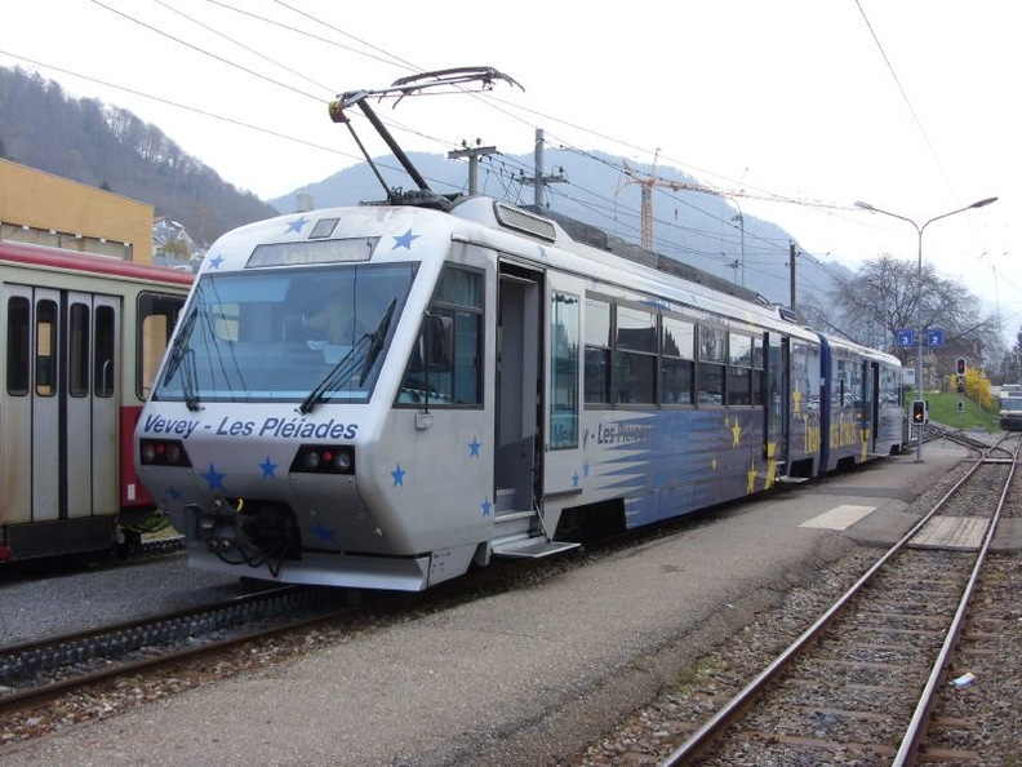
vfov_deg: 37.7
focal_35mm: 38
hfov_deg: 49.0
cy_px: 384
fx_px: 1122
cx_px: 511
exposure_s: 1/402
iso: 50
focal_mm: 6.3
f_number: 2.8
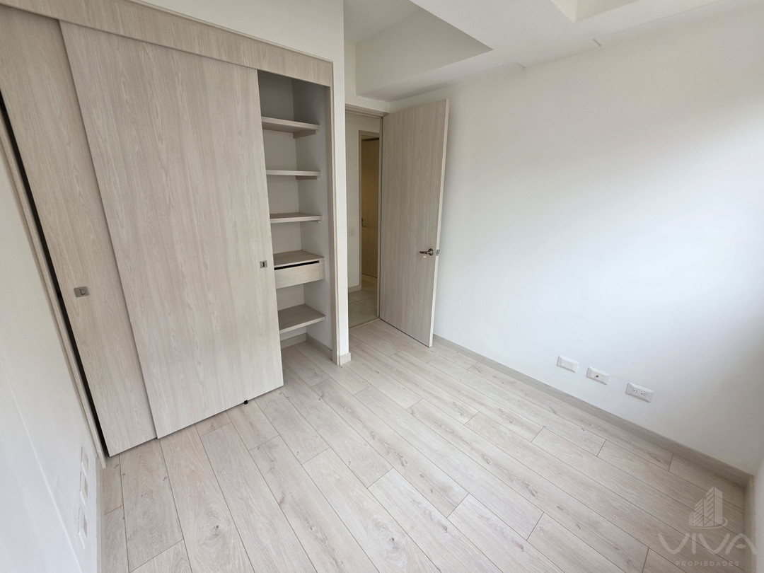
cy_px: 286
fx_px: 287
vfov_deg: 89.9
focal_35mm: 13
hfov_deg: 106.2
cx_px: 382
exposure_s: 1/120
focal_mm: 2.2
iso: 80
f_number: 1.9
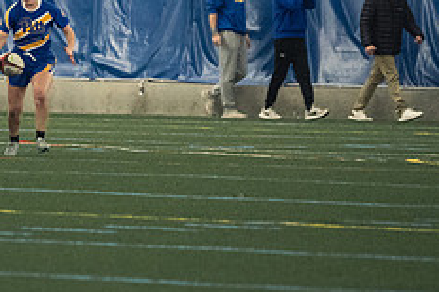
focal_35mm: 751
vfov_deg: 1.8
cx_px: 30
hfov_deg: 2.7
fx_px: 9145
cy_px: -46
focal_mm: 200
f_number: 2.8
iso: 6400
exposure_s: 1/500
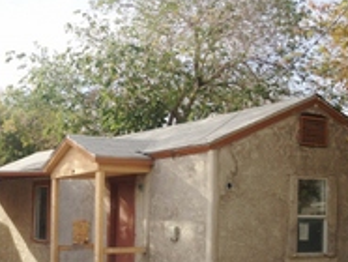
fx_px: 654
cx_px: 52
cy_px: 217
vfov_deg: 22.3
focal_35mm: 65
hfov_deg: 28.9
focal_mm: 4.28
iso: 64
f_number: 2.4
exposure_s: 1/1151
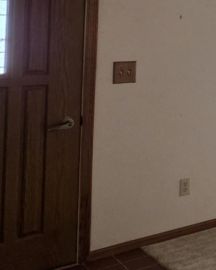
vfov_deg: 28.9
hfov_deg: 17.3
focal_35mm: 62
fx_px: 496
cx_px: 438
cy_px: 11
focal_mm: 2.2
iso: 250
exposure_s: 1/60
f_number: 1.9
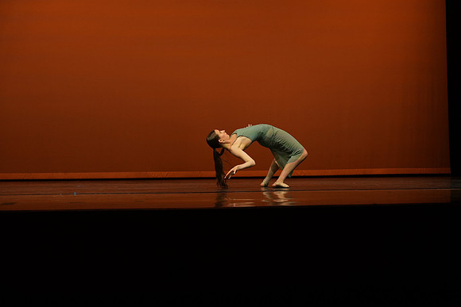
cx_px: 230
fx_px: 922
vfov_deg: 18.9
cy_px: 154
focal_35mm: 72
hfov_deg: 28.1
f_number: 4
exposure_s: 1/1000
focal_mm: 72
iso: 2000
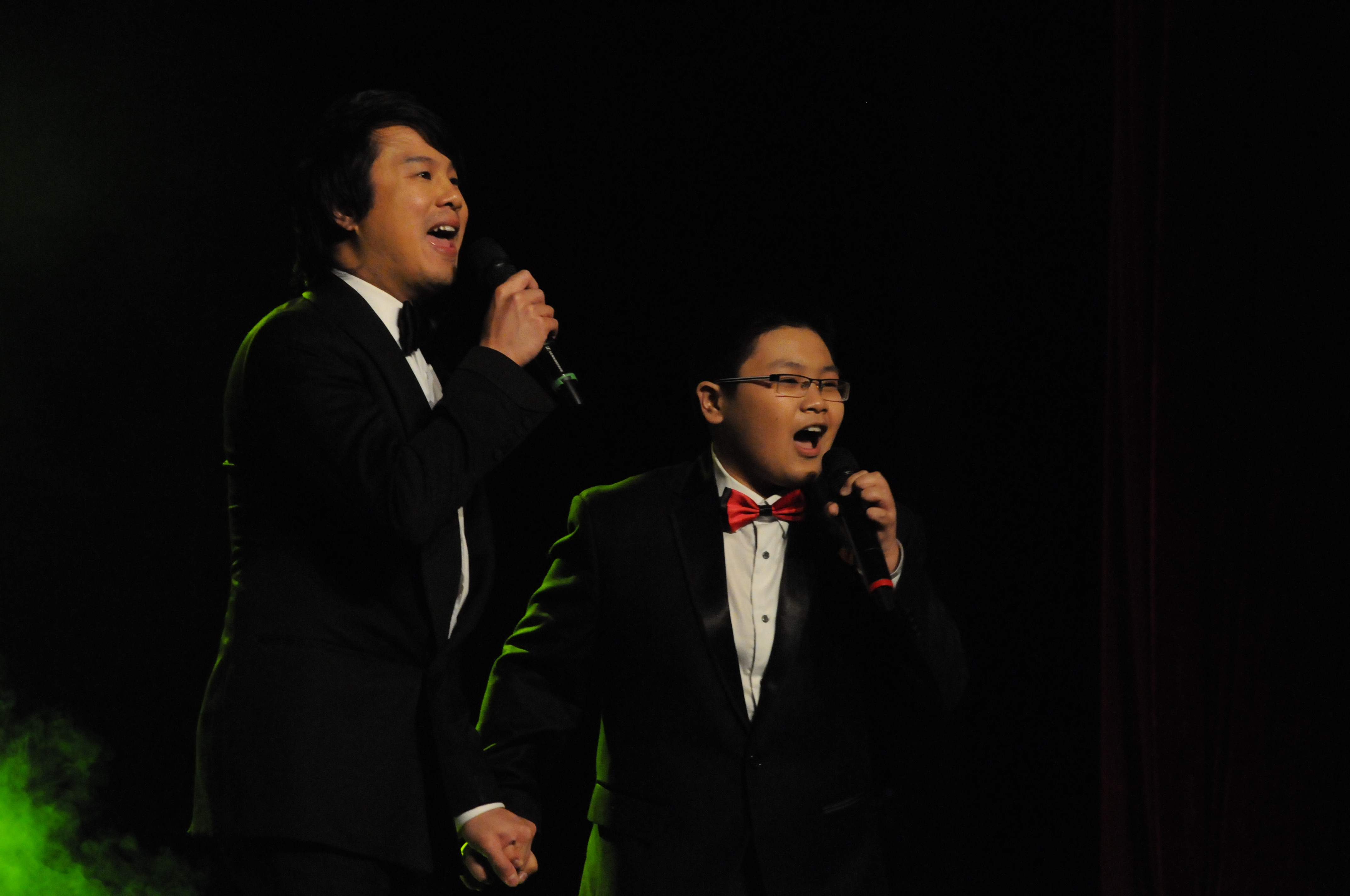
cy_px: 448
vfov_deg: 5.9
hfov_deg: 8.9
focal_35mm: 232
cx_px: 675
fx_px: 8708
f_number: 5.6
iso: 3200
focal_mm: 155
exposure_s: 1/125
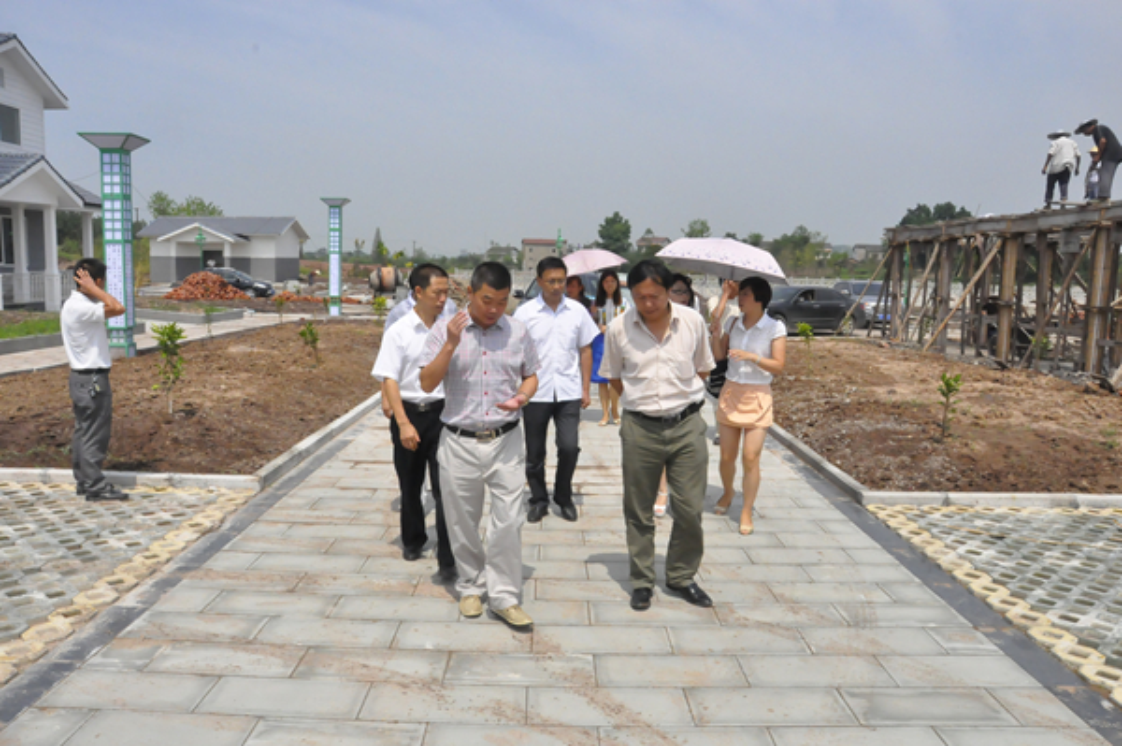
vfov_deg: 47.9
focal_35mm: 27
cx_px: 561
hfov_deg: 67.4
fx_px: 841
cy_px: 373
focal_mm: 18
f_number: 20
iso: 3200
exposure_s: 1/1600
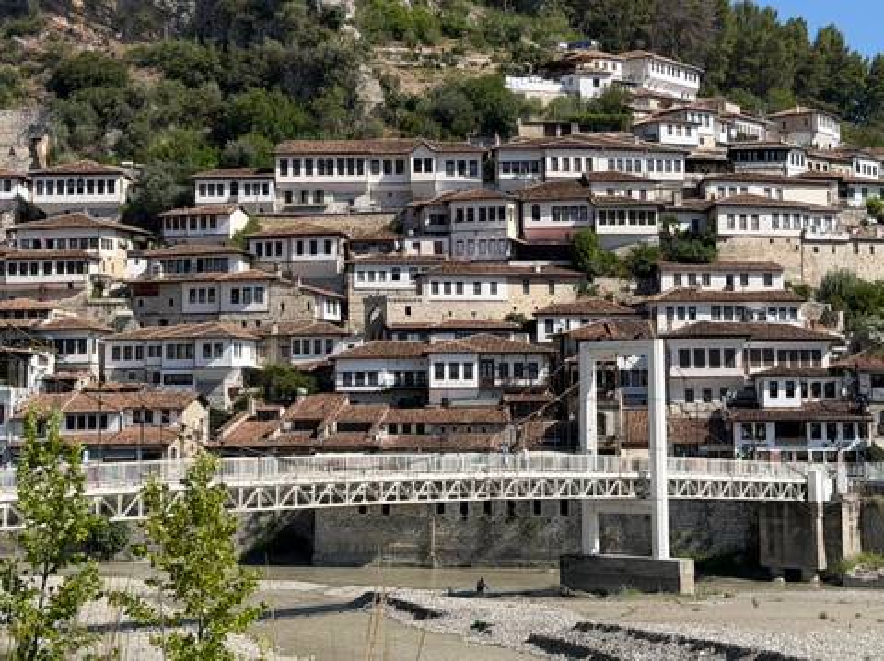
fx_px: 1225
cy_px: 330
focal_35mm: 48
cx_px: 442
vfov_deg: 30.2
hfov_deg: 39.7
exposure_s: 1/4587
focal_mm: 6.76
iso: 64
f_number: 1.78
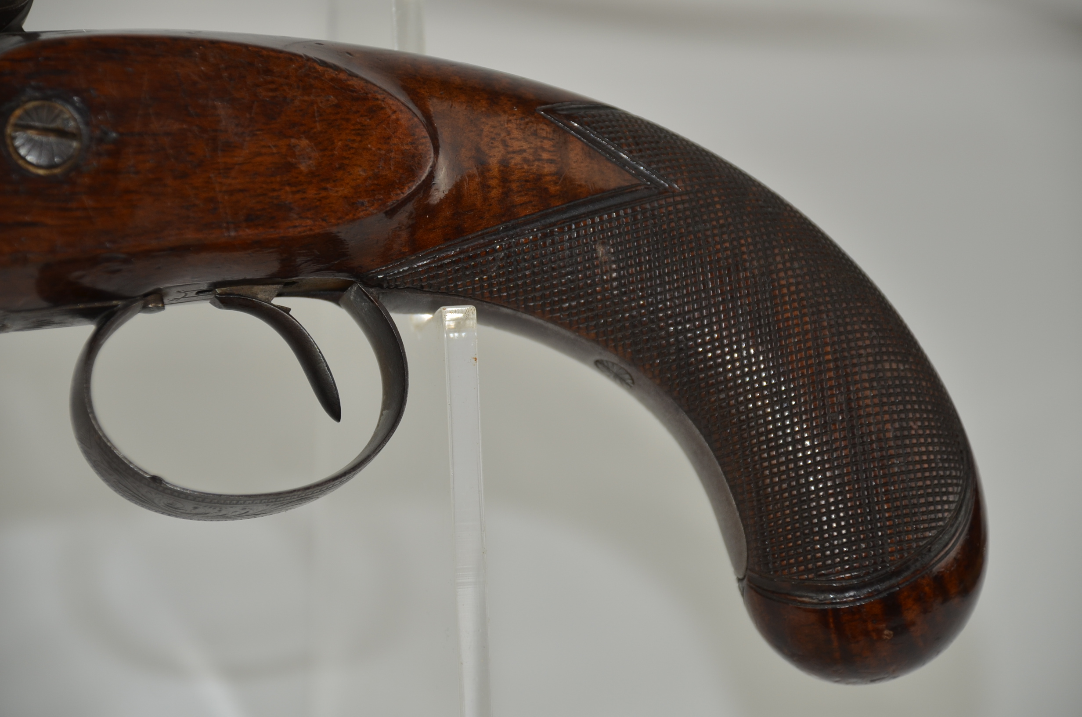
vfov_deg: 8.7
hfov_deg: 13.1
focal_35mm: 158
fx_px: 4724
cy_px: 358
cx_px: 541
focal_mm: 105
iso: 200
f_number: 5.6
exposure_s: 1/125
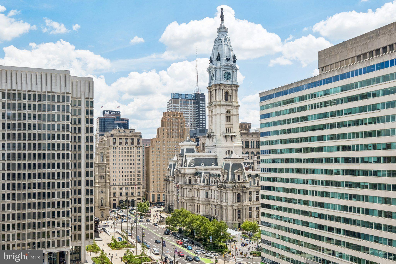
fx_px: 396
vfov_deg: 36.9
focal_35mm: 36
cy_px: 132
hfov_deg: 53.1
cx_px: 198
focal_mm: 24
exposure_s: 1/550
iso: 250
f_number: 8
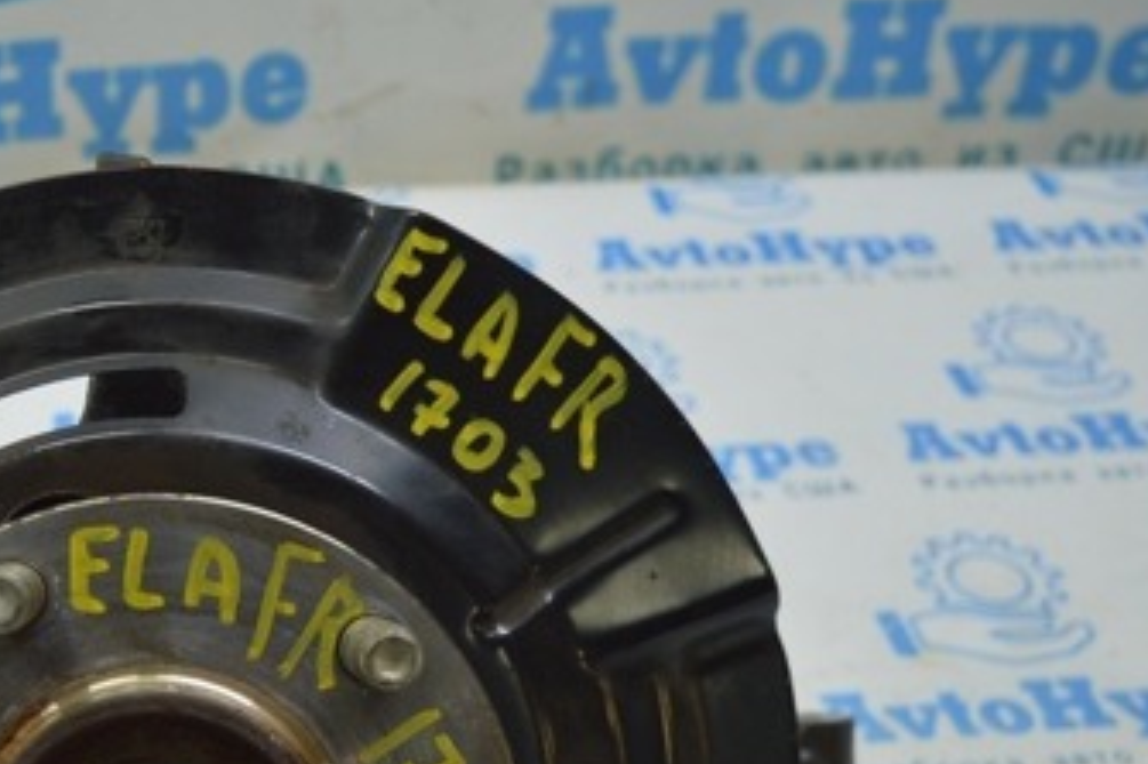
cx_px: 137
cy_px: 660
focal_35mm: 63
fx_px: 2008
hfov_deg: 30.6
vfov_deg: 21.2
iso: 400
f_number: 3.8
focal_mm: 22
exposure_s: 1/100
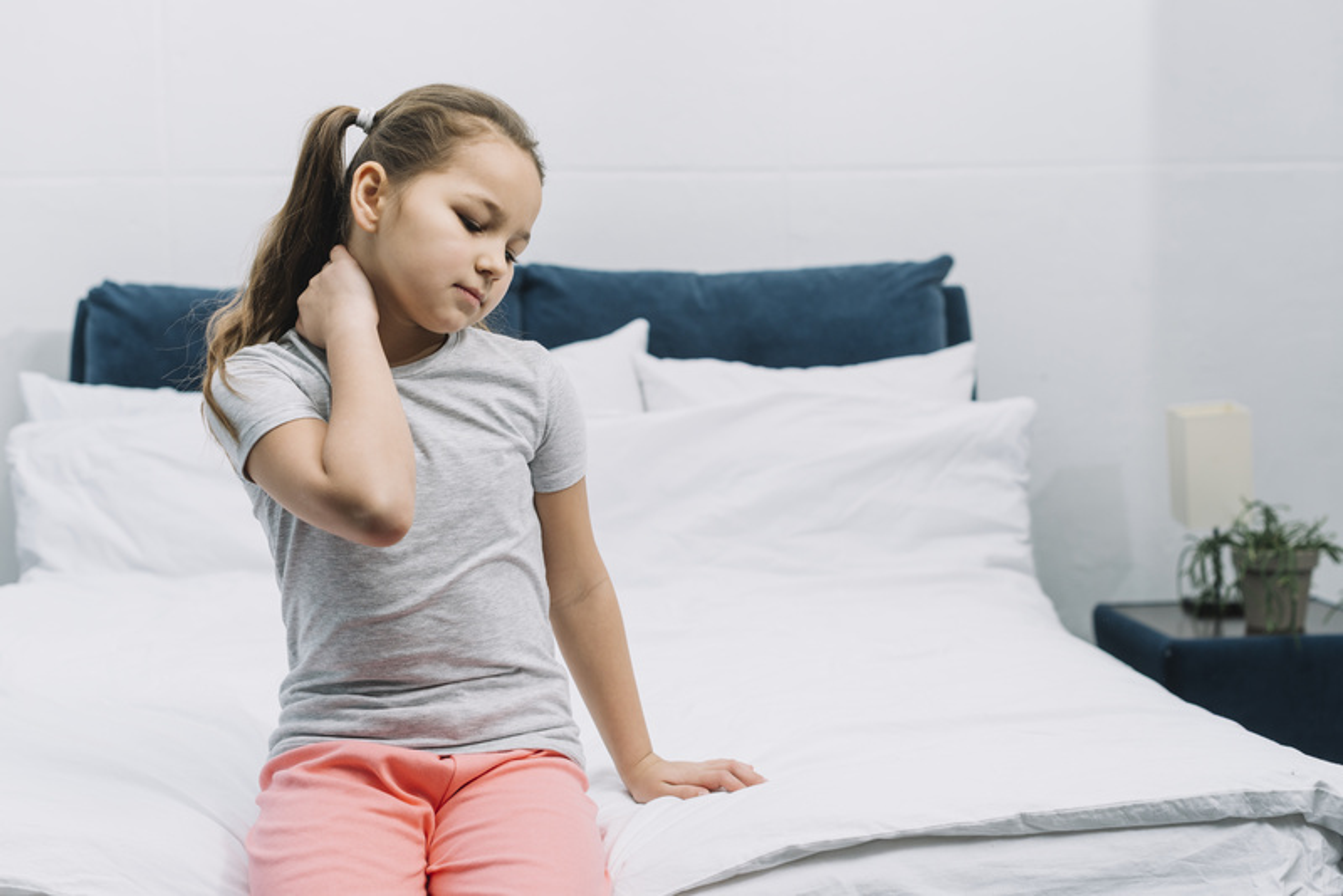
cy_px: 448
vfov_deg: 27.0
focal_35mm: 50
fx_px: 1866
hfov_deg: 39.6
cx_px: 672
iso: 320
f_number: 4
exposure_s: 1/160
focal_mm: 50
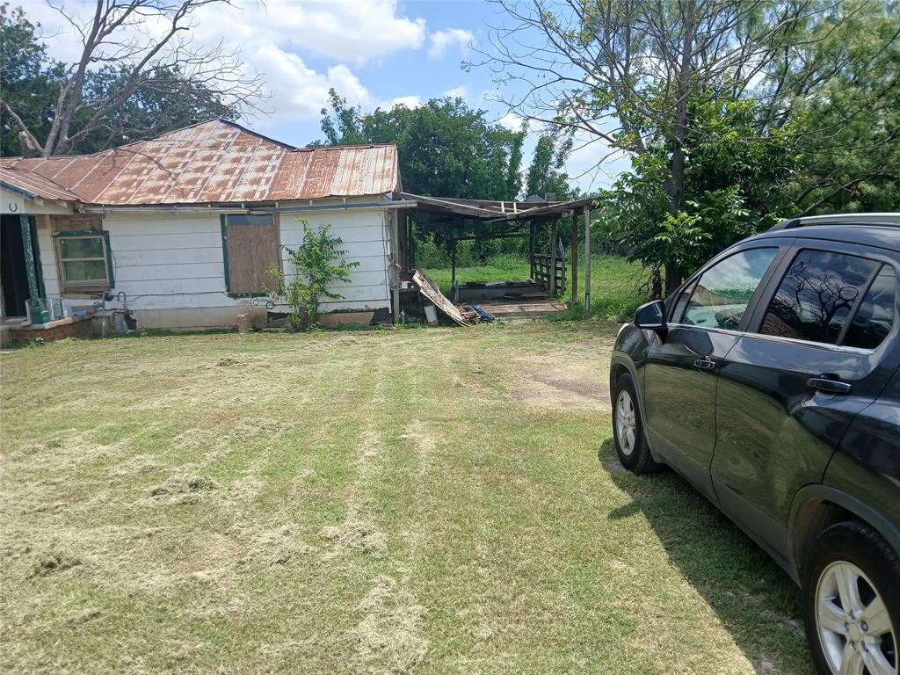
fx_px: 676
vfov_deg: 53.1
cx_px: 450
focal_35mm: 26
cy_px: 338
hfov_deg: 67.3
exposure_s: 1/556
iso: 20
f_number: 1.8
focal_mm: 3.98
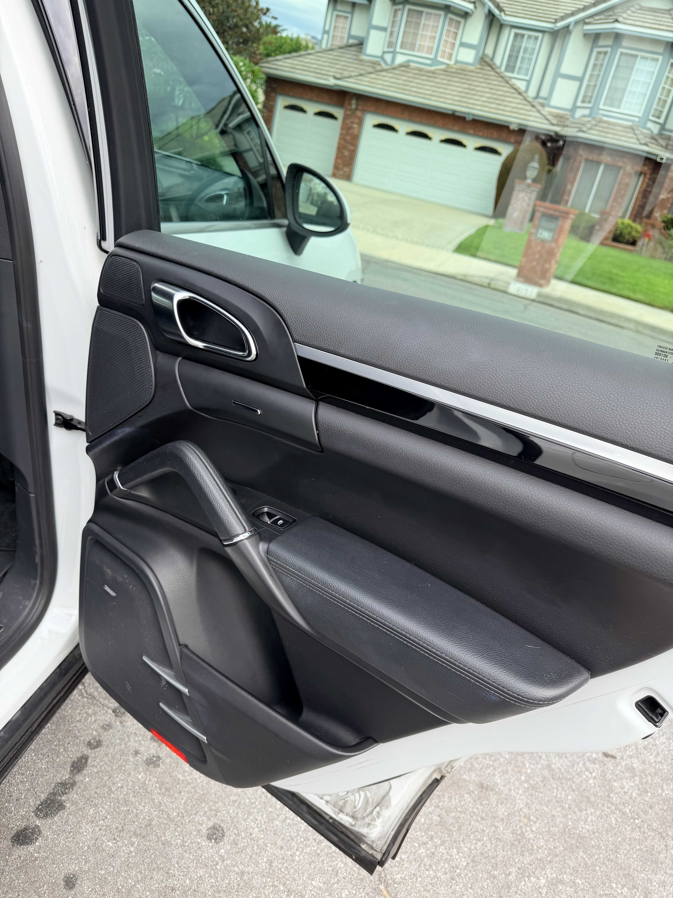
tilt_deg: -25.5
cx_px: 336
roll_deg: -13.2
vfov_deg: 71.6
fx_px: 622
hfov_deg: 56.8
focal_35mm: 24
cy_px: 449
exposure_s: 1/223
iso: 64
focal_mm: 6.76
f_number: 1.78
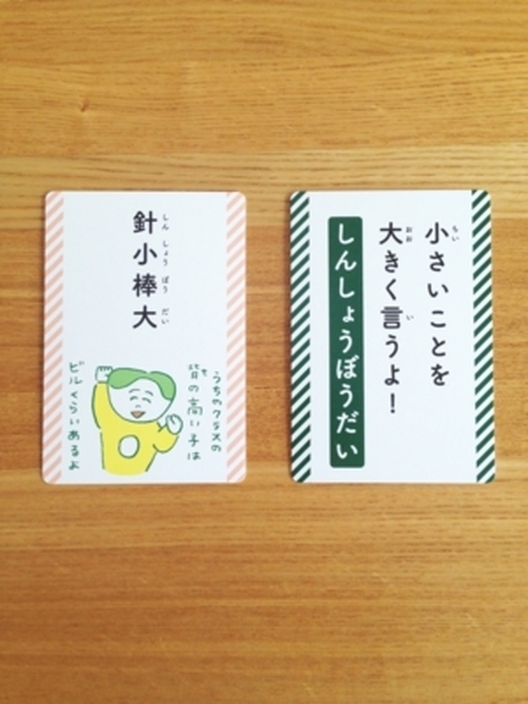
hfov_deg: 42.9
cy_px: 352
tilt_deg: -84.6
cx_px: 264
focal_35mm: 33
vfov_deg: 55.4
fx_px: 671
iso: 80
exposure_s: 1/20
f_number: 2.4
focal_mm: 4.12
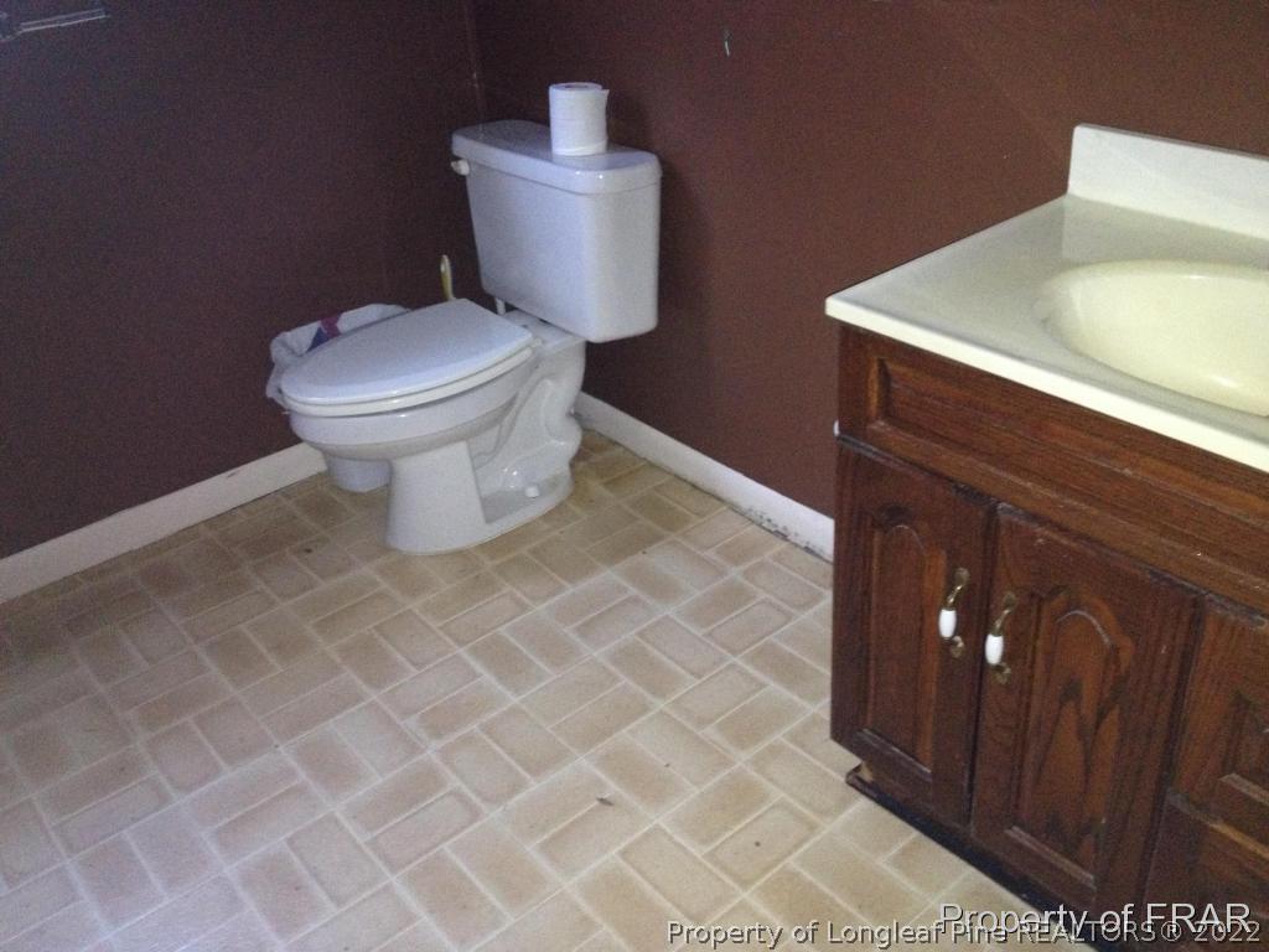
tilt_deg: -30.6
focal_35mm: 35
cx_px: 634
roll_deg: +3.0
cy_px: 476
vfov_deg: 40.7
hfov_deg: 52.6
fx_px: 1283
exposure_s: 1/16
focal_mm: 4.28
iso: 400
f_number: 2.4
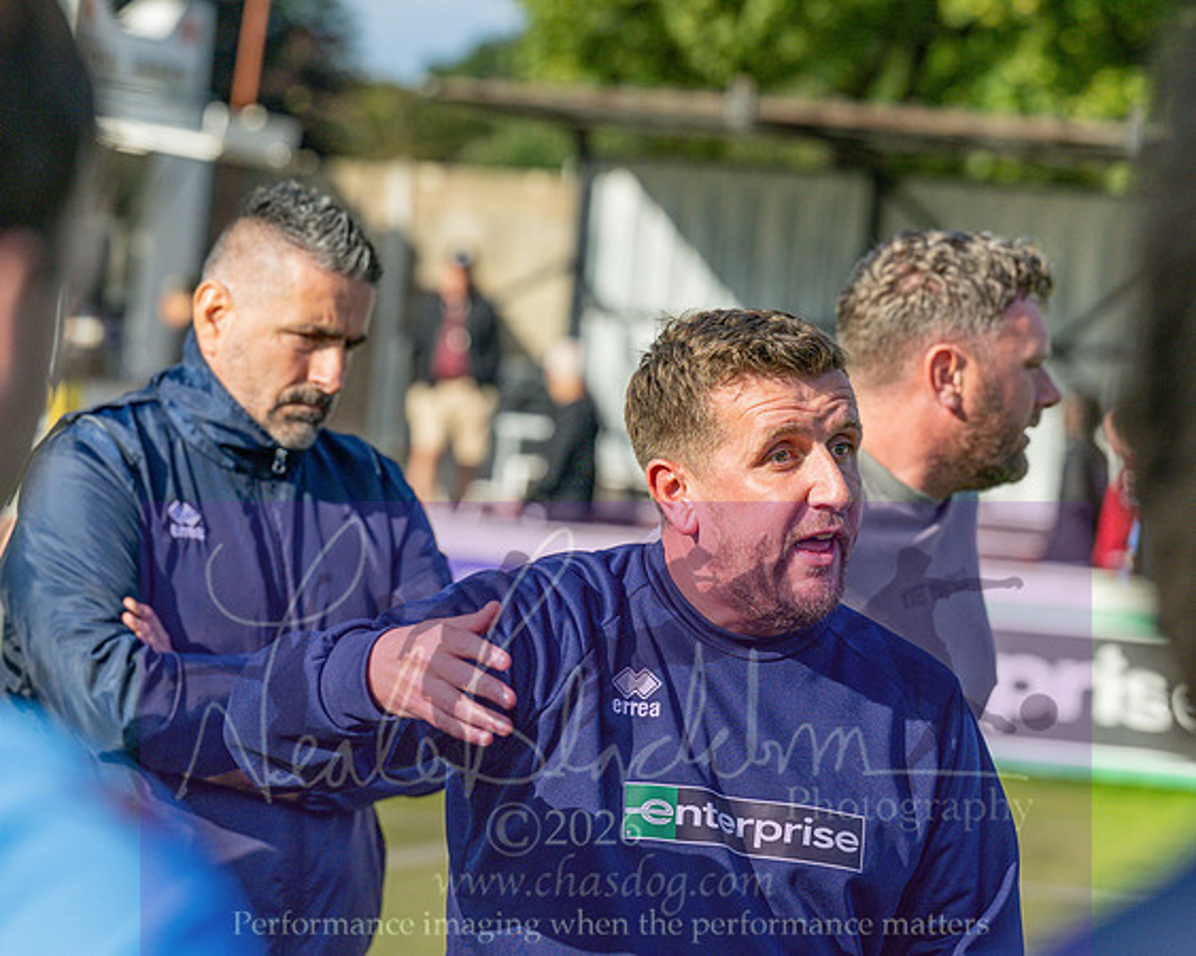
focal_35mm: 156
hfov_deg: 12.3
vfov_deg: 9.9
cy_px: 493
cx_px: 505
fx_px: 5531
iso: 400
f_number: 4
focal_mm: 105
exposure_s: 1/4000
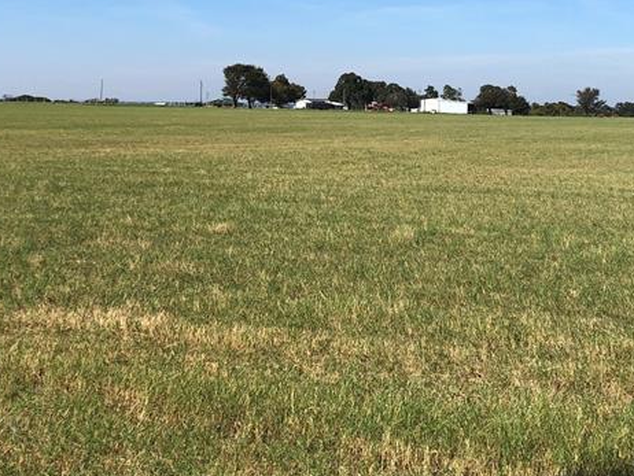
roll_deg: -1.0
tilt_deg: +0.7
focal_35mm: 62
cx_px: 355
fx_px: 1136
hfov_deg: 31.1
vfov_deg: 23.3
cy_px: 86
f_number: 1.8
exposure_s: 1/2703
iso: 20
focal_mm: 4
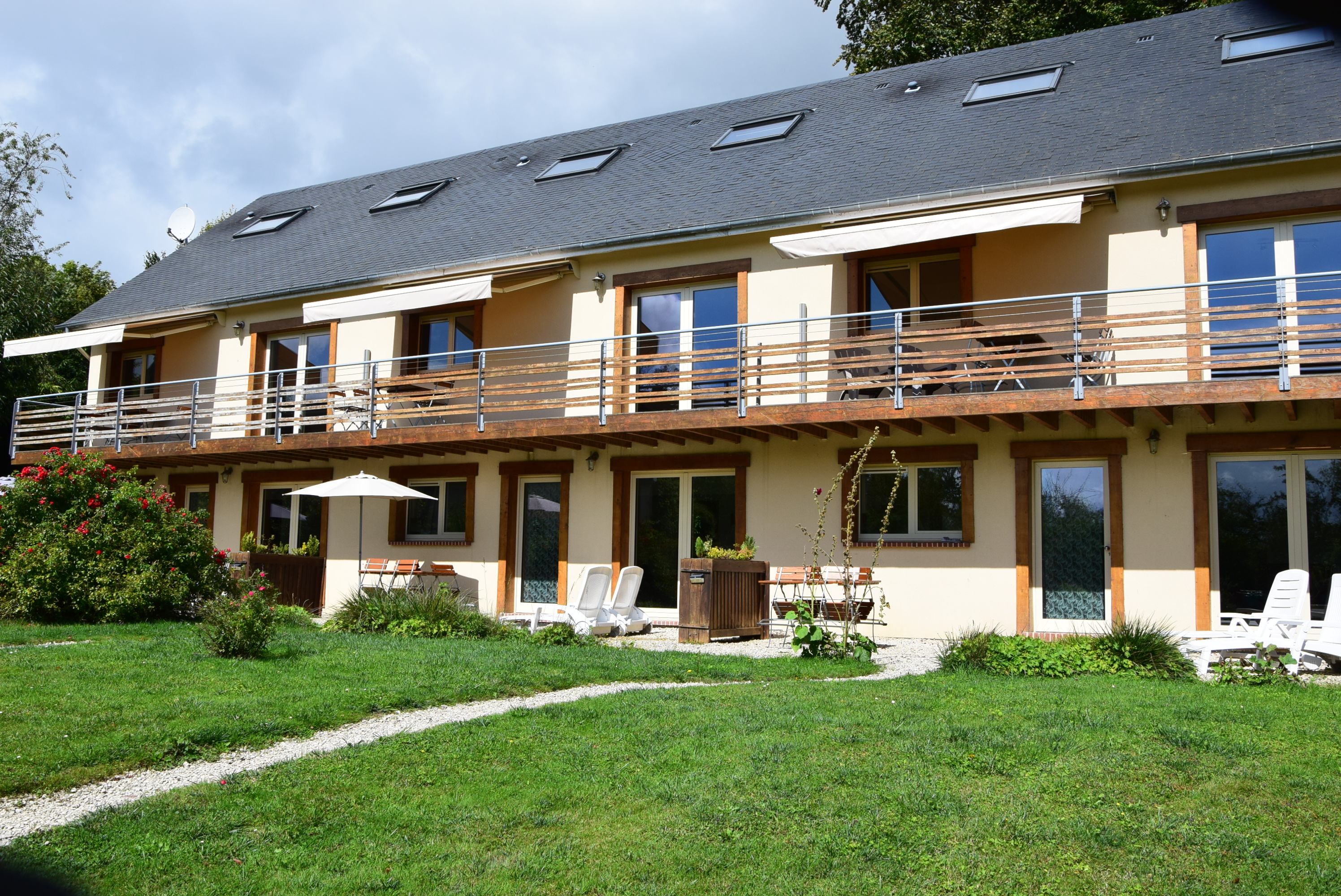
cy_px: 448
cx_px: 670
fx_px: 1174
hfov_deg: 59.5
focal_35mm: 32
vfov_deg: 41.8
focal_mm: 21
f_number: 11
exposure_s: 1/500
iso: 280
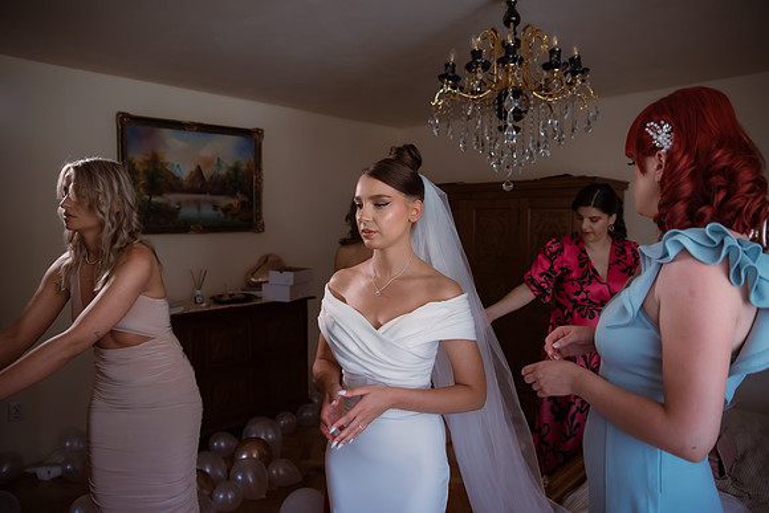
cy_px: 256
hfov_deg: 73.7
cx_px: 384
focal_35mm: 24
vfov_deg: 53.2
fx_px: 513
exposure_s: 1/250
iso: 800
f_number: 2.8
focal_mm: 24
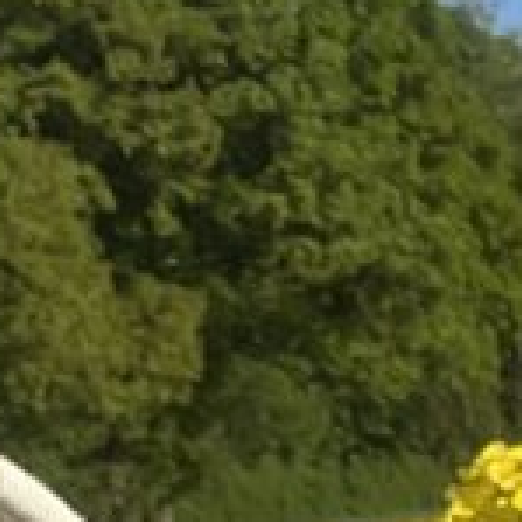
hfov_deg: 9.2
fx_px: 3105
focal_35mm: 182
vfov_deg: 8.2
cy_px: 1548
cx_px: -389
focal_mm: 2.71
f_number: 2.2
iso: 32
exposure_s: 1/1101
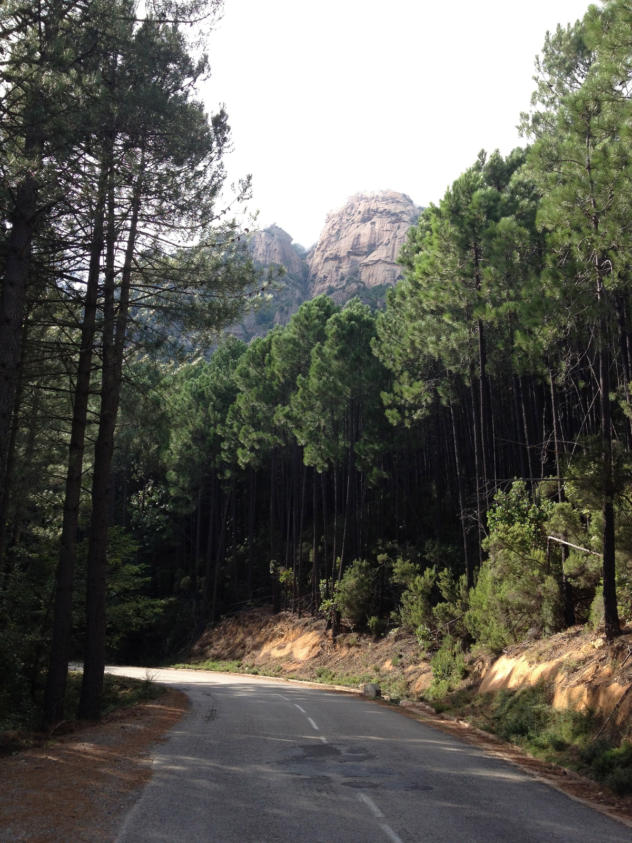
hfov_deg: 40.7
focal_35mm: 35
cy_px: 422
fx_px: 852
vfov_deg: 52.6
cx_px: 316
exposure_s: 1/449
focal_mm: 4.28
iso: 64
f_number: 2.4
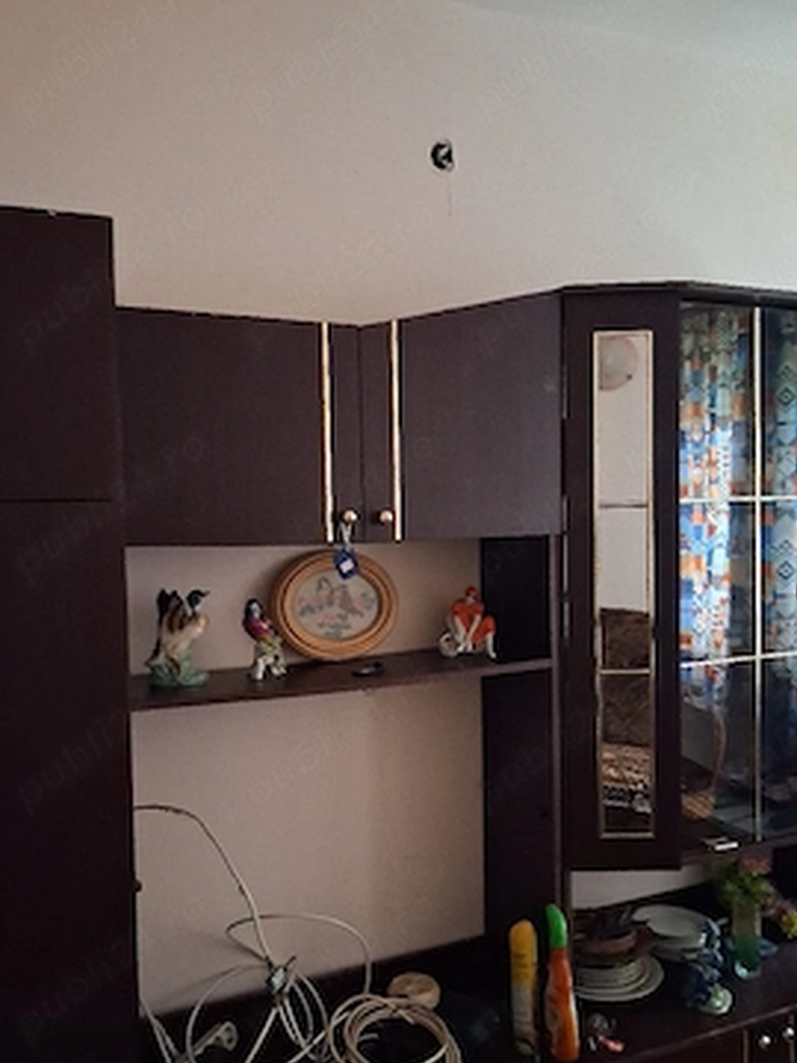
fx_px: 921
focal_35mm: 30
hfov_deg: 46.8
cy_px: 540
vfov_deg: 60.0
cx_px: 398
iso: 1000
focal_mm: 4
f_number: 1.8
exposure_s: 1/25
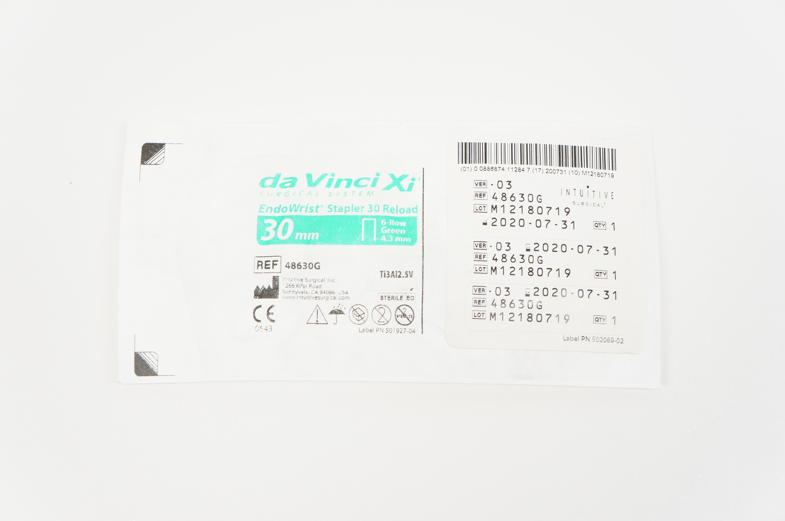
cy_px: 260
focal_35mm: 54
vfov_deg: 25.0
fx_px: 1176
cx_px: 392
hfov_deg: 36.9
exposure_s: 1/50
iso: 400
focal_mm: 36
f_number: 6.3
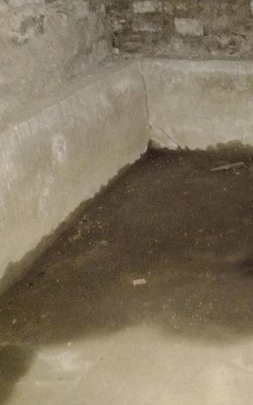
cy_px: 100
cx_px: 282
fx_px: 618
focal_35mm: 56
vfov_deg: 35.5
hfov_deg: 21.8
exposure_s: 1/17
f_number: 1.7
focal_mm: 4.71
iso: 2048
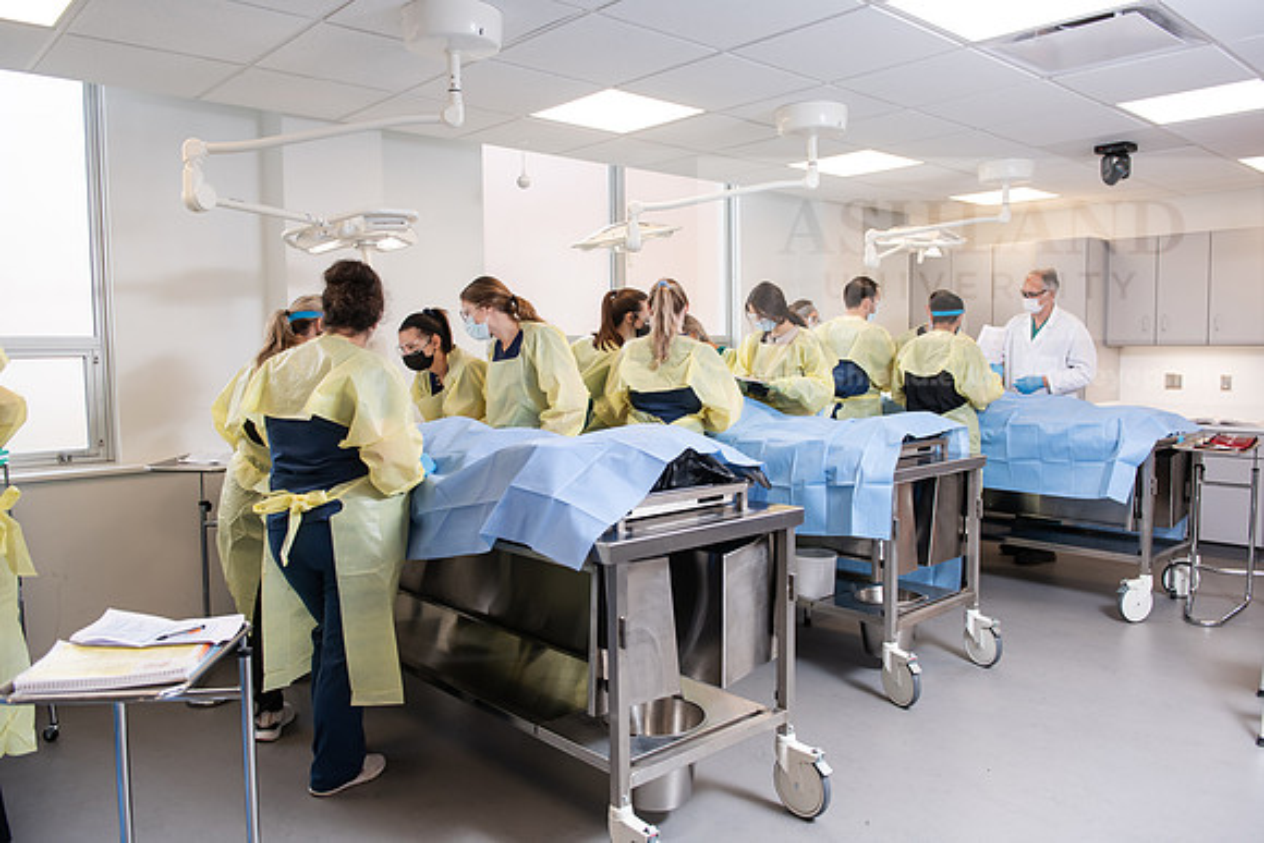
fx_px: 948
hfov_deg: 67.4
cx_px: 632
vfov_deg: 48.0
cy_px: 422
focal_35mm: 27
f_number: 4
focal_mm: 27
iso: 500
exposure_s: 1/200
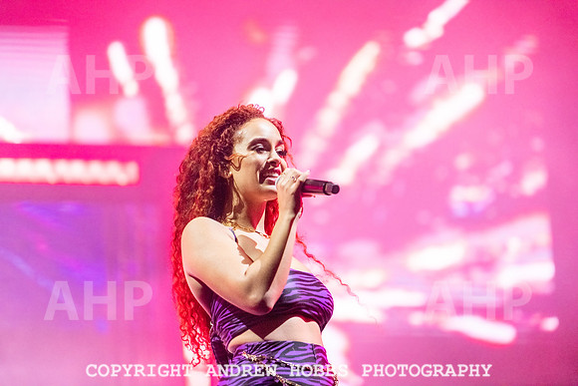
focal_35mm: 200
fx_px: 3212
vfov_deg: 6.9
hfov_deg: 10.3
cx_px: 289
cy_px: 193
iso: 5600
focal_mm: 200
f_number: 2.8
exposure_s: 1/640
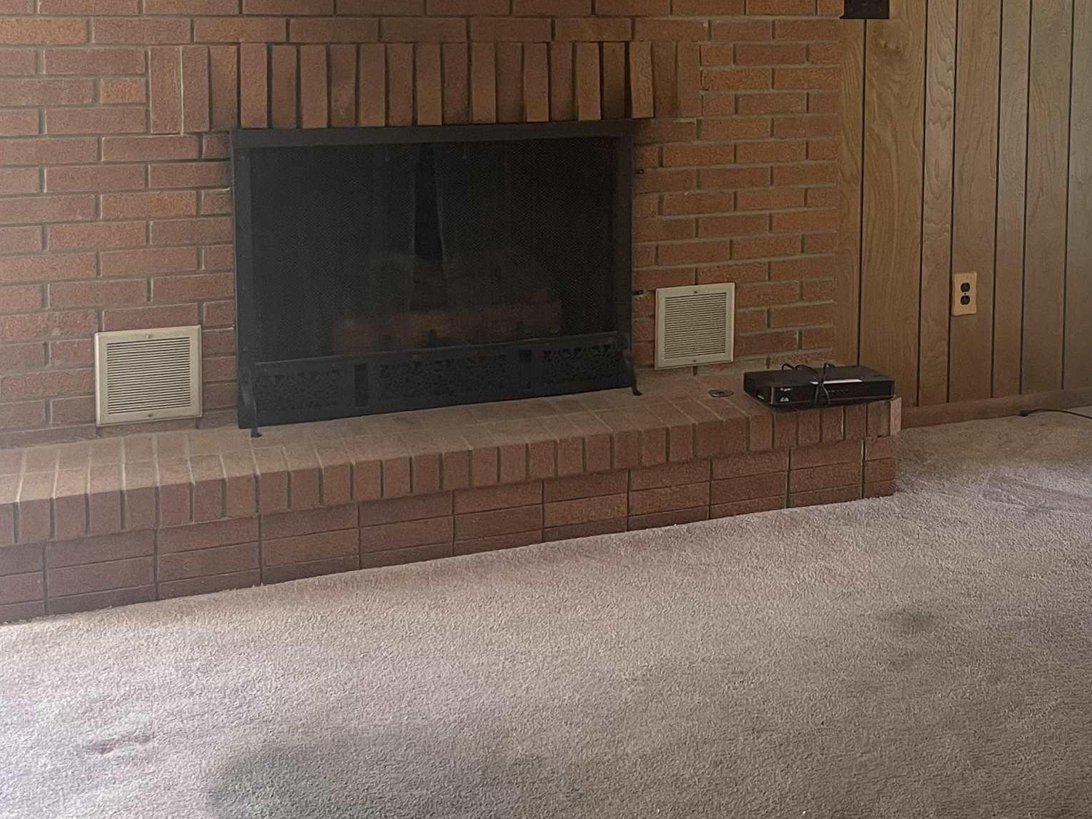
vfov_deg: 28.1
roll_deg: -1.7
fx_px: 1577
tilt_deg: -6.8
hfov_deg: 36.6
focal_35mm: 50
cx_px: 911
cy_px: 97
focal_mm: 5.1
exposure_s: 1/60
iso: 160
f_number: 1.6
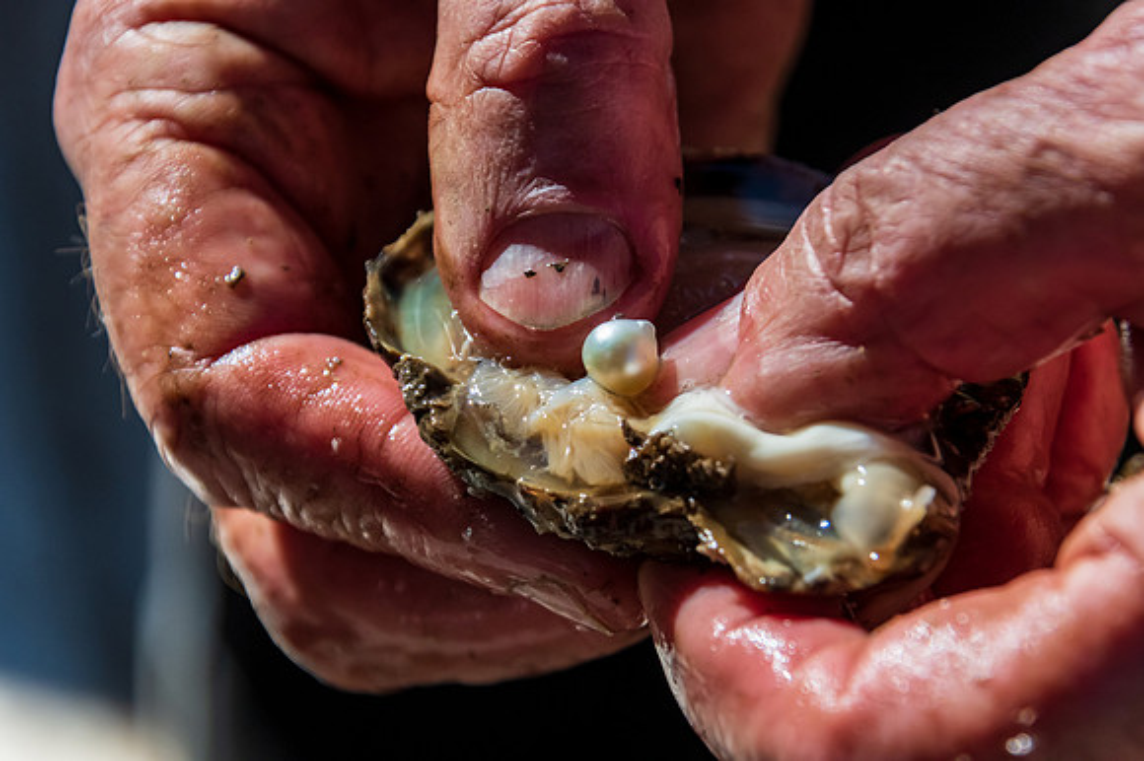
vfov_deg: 6.3
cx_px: 572
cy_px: 380
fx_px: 6892
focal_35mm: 217
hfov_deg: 9.5
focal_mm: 145
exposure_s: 1/4000
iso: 640
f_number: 6.3
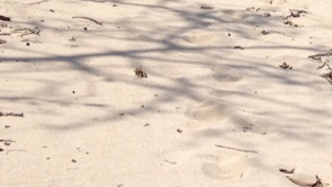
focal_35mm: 168
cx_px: 500
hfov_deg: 12.2
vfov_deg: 6.8
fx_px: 1479
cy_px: -259
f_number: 2.4
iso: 50
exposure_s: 1/3460
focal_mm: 4.28
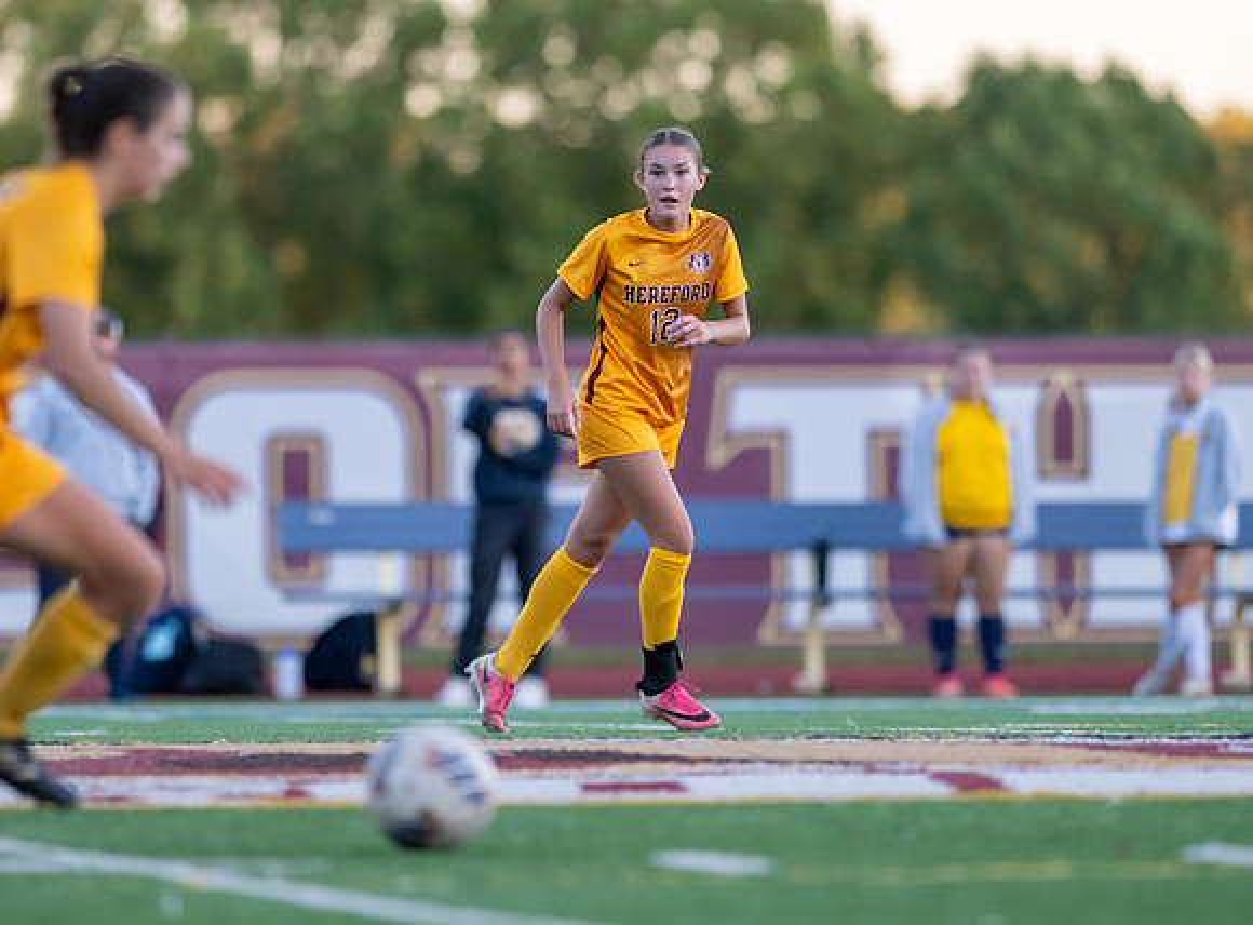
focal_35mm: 413
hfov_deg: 4.8
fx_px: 14869
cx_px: 563
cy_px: 462
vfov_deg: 3.6
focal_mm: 300
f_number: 2.8
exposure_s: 1/1600
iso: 1800
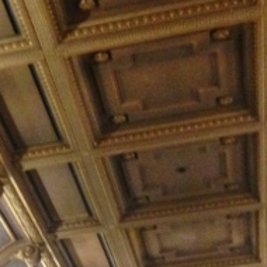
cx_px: -25
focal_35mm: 123
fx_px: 1073
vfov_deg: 13.5
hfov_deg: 13.9
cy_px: 370
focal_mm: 4.13
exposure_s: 1/15
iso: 400
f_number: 2.4
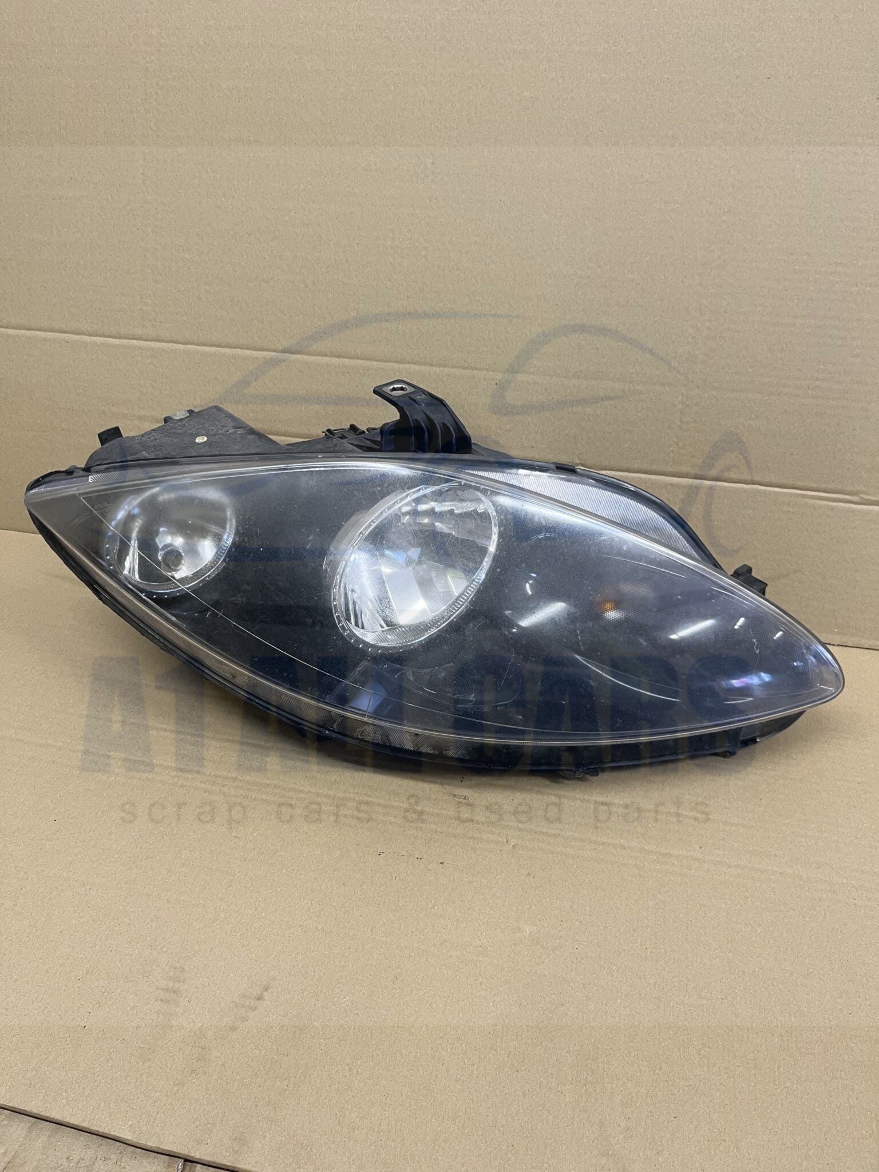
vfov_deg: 67.3
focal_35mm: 26
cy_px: 586
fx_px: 880
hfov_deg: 53.1
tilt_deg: -39.6
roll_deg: +2.4
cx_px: 440
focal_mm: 5.1
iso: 100
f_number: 1.6
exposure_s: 1/50
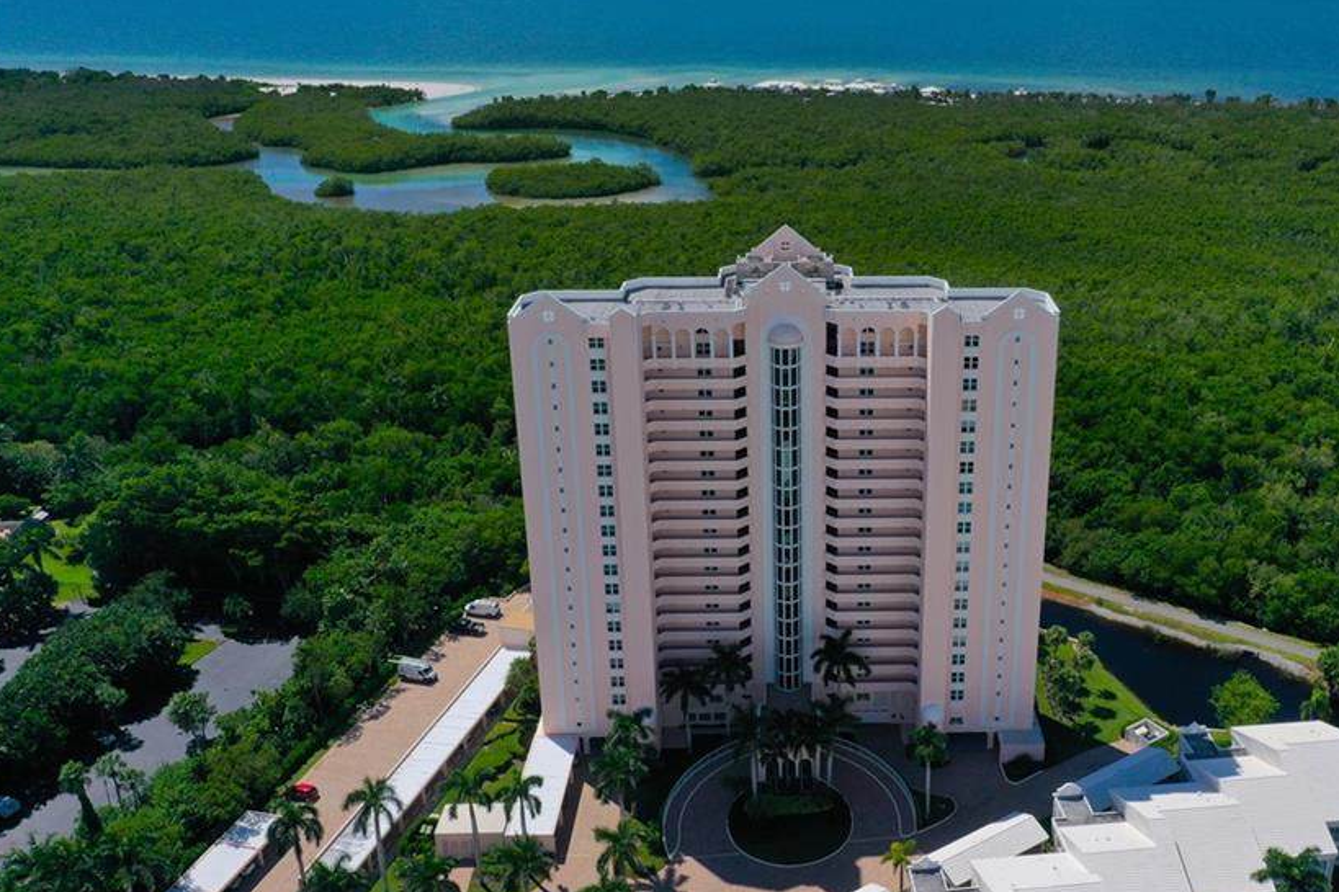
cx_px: 826
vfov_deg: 37.8
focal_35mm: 35
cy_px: 418
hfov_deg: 53.9
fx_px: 1302
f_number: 7.1
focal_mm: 10.26
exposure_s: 1/800
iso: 100
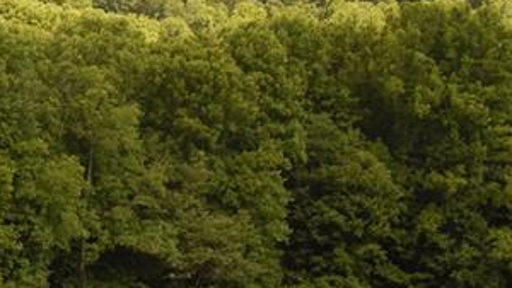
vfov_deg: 10.5
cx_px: 186
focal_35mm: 114
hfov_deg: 18.7
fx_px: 1548
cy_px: 344
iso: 400
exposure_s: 1/1250
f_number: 3.7
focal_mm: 8.6
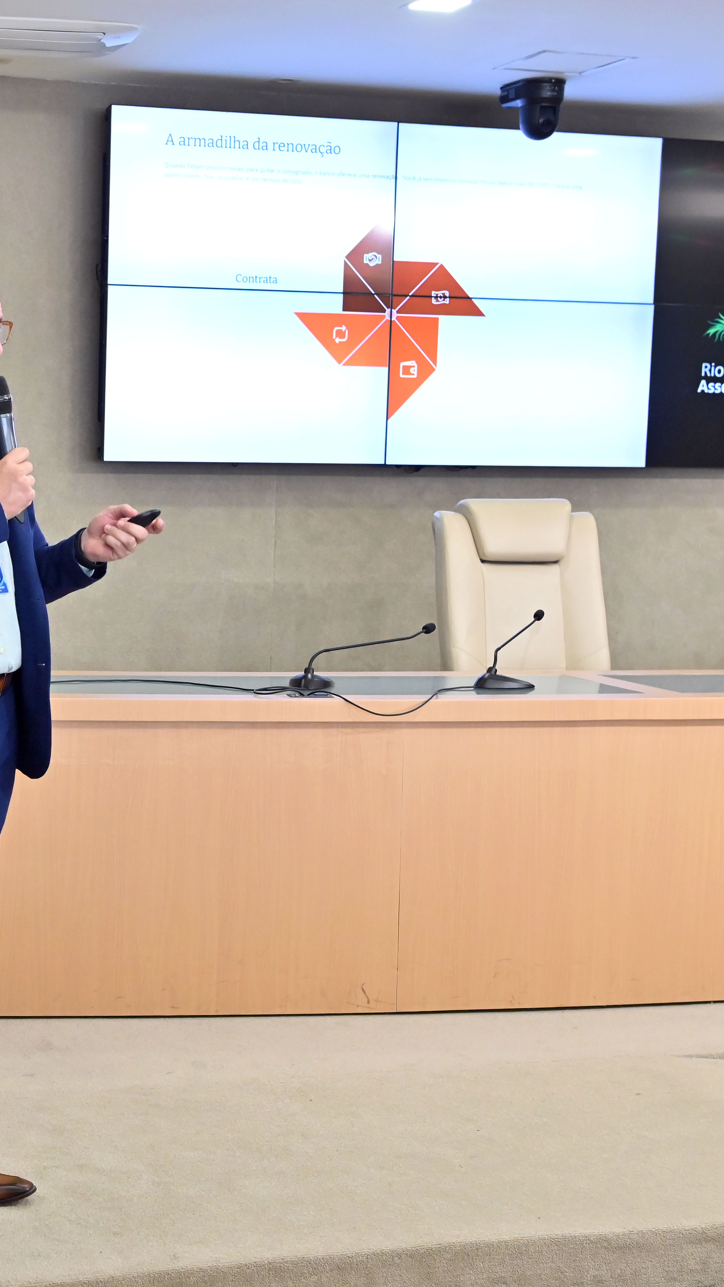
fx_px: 2047
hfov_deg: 19.5
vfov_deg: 34.9
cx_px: 15
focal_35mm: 60
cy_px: 645
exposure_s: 1/200
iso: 3200
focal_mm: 38
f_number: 5
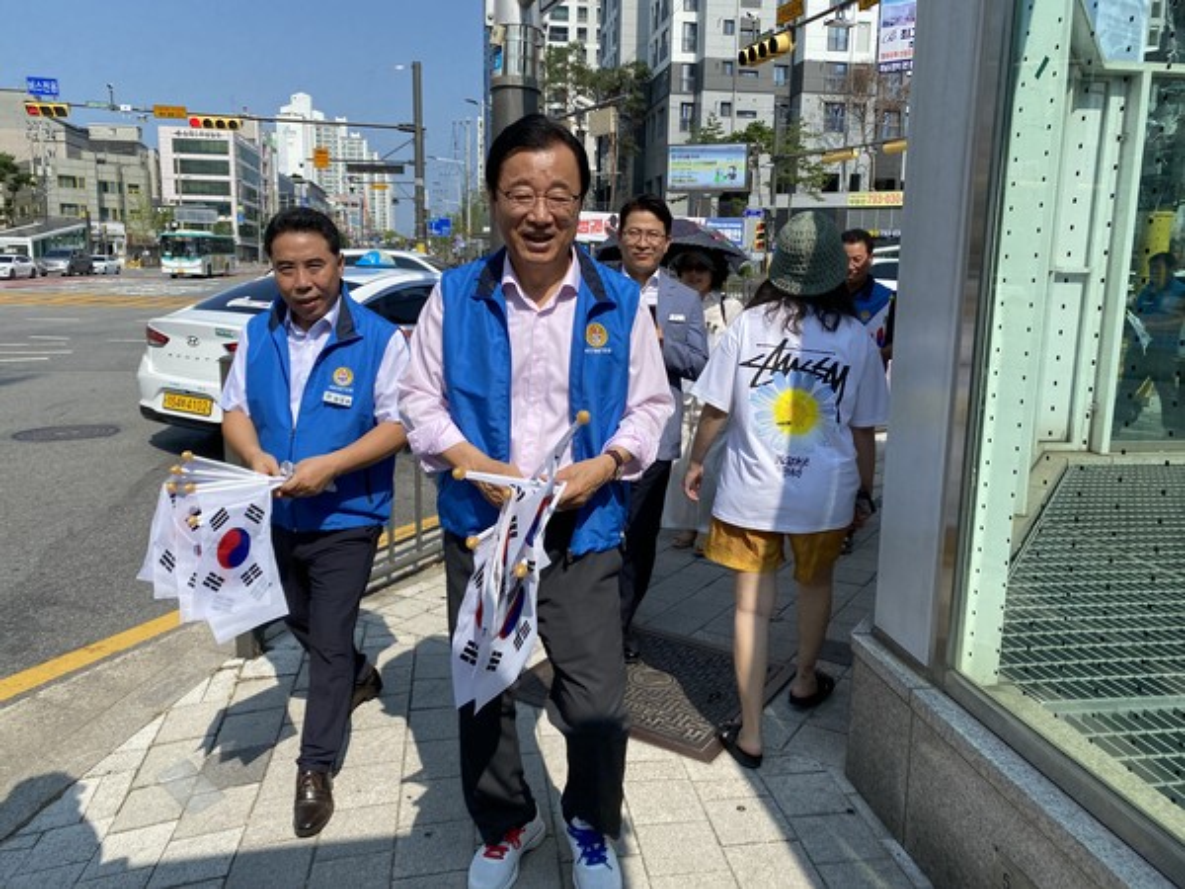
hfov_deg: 67.3
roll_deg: -1.8
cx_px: 592
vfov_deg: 53.1
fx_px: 890
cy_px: 444
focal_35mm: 26
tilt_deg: -9.6
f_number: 1.8
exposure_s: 1/3497
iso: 32
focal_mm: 4.25
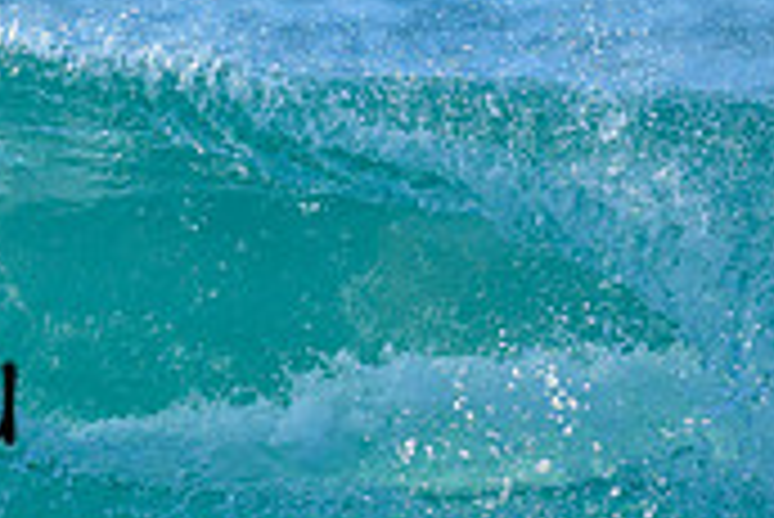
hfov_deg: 0.7
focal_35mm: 3066
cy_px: 279
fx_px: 65973
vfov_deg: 0.4
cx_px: -368
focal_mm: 800
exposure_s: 1/2000
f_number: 6.3
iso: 450
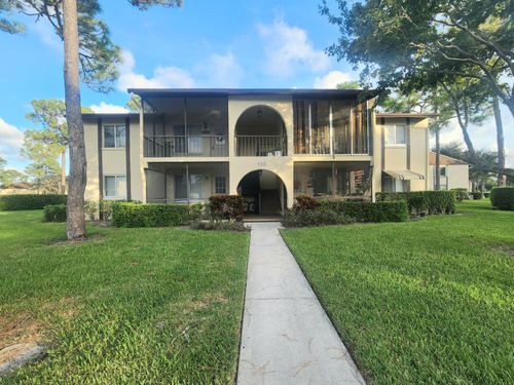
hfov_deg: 106.2
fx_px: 193
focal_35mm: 13
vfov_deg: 89.9
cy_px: 192
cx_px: 257
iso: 50
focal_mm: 2.2
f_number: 2.2
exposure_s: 1/400
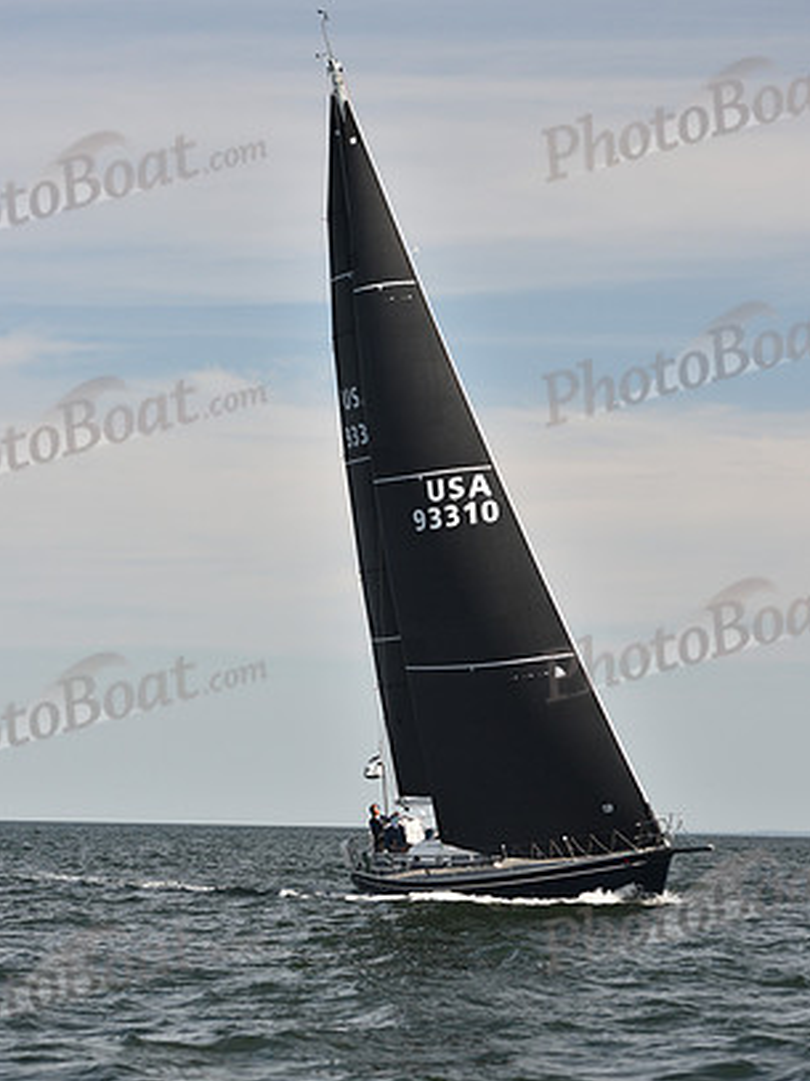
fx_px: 3683
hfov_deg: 12.5
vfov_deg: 16.7
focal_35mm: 118
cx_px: 405
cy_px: 534
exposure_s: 1/1250
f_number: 3.2
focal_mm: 86
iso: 250
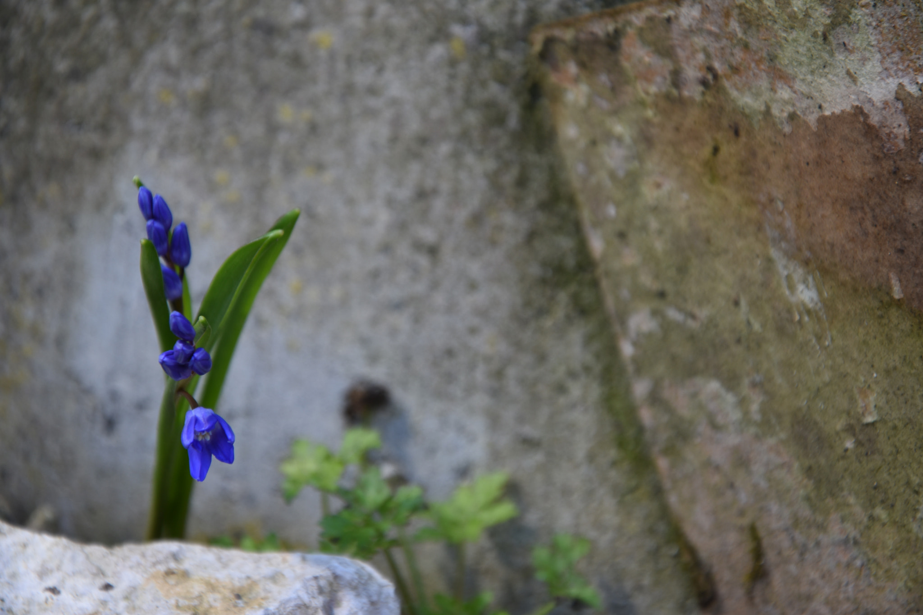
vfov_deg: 8.7
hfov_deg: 13.0
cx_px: 462
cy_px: 308
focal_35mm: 158
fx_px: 4038
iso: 200
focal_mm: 105
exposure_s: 1/50
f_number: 7.1
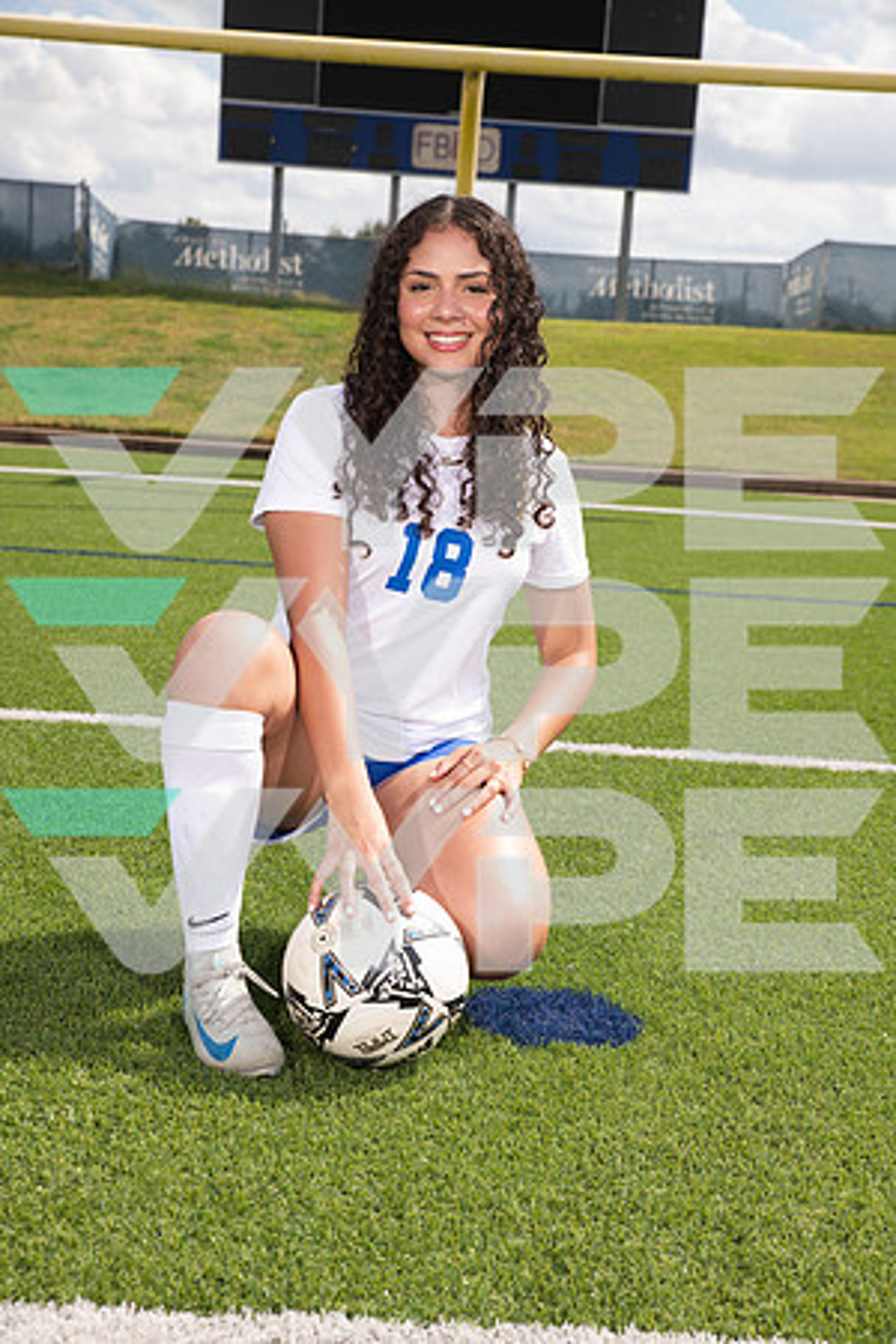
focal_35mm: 52
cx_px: 448
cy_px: 672
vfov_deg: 38.2
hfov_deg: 26.0
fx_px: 1941
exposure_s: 1/400
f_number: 7.1
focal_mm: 52
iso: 125
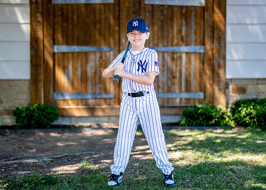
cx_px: 138
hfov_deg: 29.7
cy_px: 93
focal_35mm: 66
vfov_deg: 21.4
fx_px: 502
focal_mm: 50
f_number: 1.2
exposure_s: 1/1250
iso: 100
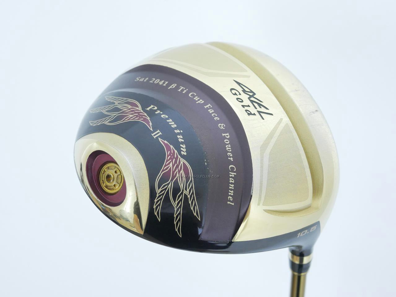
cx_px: 198
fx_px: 572
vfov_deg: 29.1
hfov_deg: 38.2
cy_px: 148
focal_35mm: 50
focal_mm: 25
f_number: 4.5
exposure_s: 1/40
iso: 1600
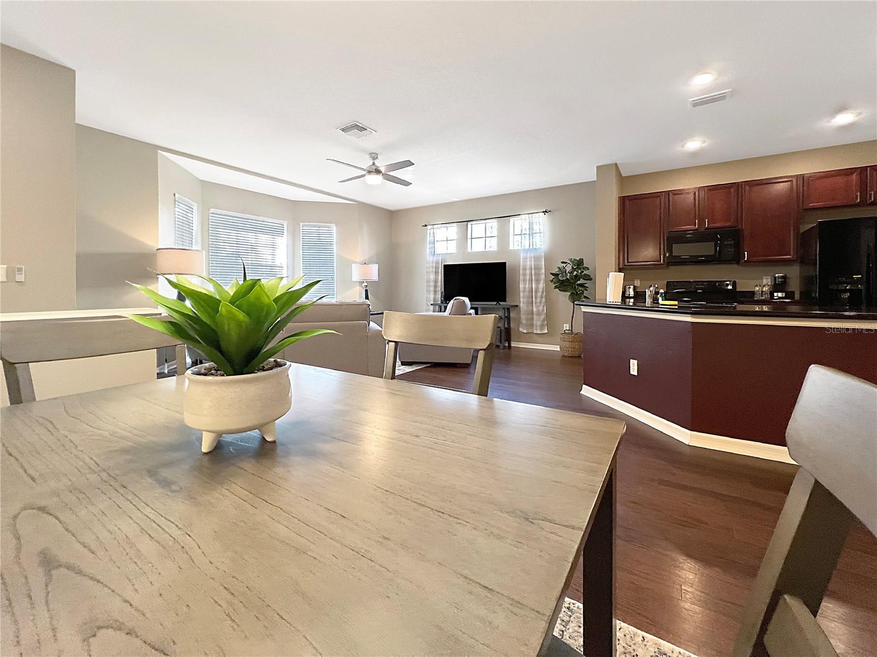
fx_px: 329
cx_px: 438
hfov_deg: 106.2
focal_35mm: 13
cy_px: 328
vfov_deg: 89.9
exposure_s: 1/120
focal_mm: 1.57
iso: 250
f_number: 1.8
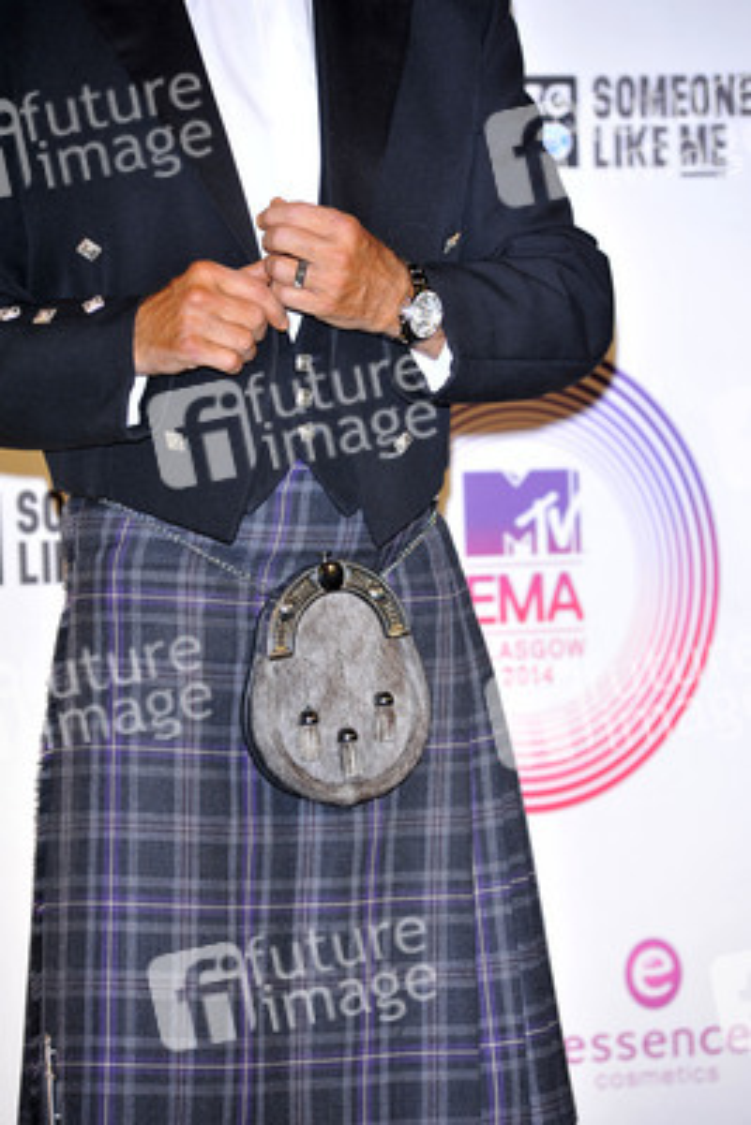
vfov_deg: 10.3
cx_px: 376
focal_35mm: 200
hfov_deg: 6.9
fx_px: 6252
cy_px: 562
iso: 800
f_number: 7.1
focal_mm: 200
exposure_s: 1/250
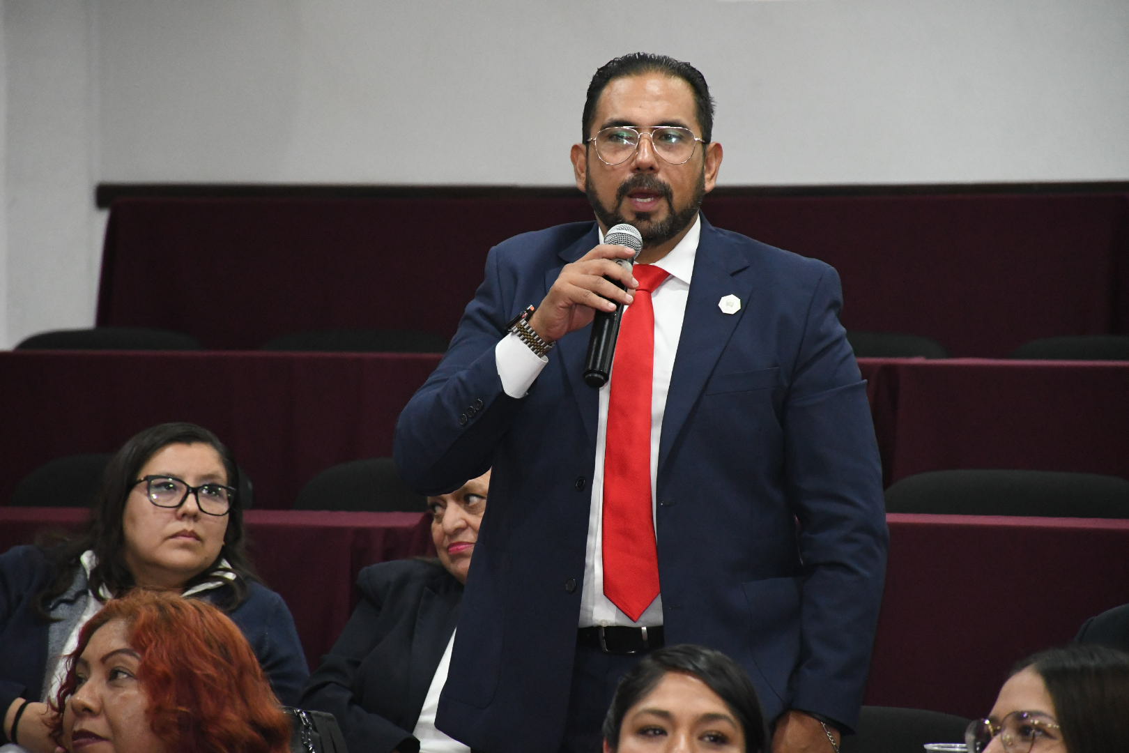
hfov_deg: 9.8
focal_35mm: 210
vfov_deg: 6.5
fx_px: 6585
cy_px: 376
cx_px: 564
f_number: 5.6
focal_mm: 140
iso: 6400
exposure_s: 1/125
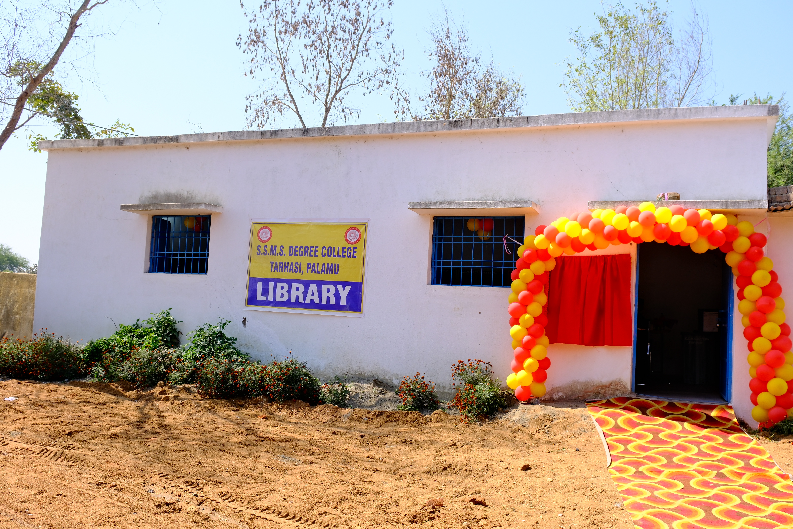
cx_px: 396
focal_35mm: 32
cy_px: 264
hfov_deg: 58.7
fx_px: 705
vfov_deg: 41.1
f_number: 5.6
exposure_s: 1/600
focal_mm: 21.4
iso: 320
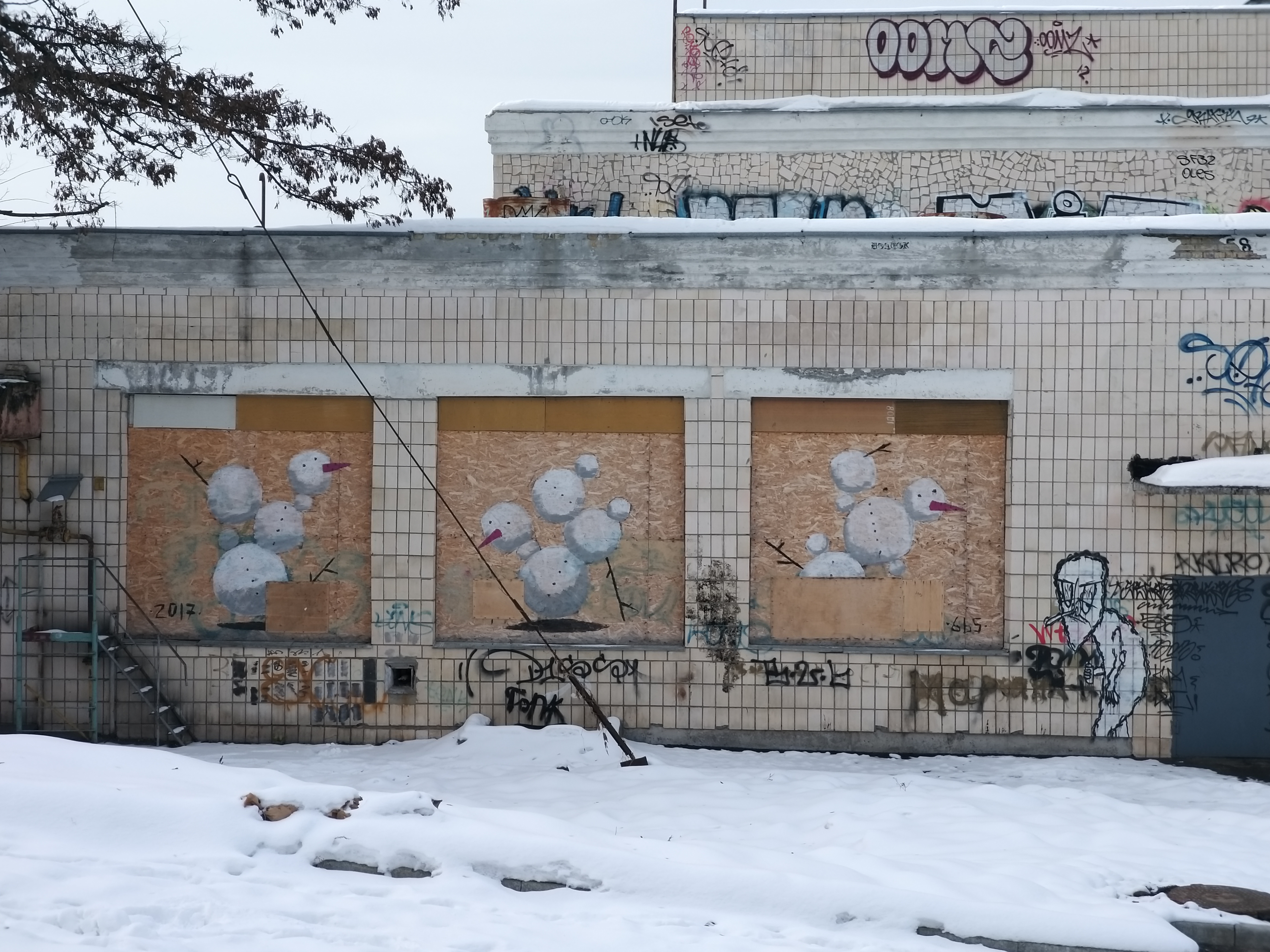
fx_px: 1908
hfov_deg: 36.8
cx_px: 635
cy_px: 476
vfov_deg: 28.0
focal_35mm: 52
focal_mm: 5.54
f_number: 2.4
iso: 40
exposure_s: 1/385
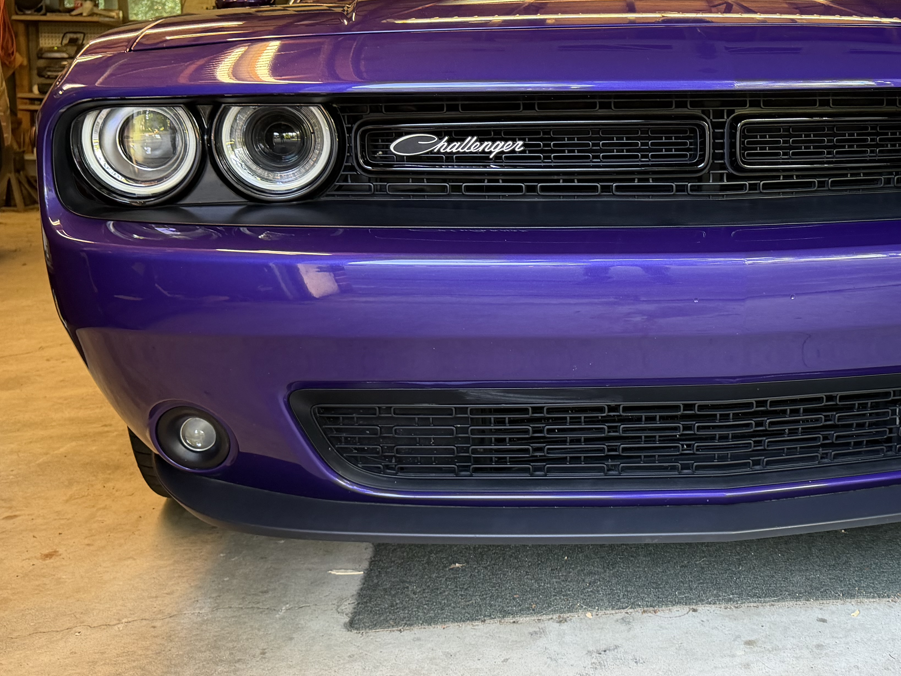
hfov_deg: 43.4
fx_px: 1093
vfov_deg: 34.2
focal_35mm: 42
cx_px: 673
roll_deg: -0.1
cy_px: 252
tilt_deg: -7.9
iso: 250
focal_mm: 6.76
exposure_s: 1/60
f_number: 1.78
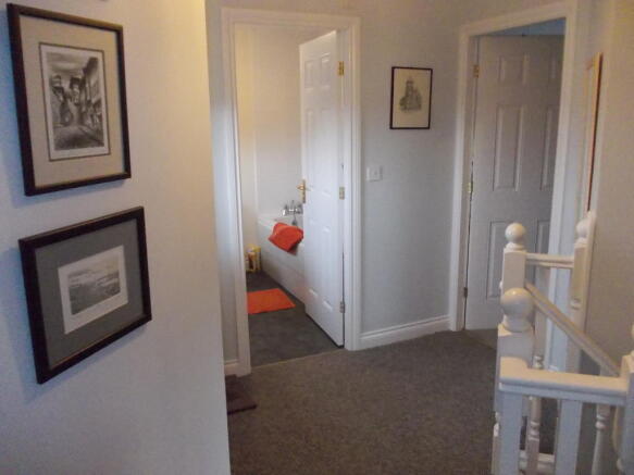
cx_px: 317
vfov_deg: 49.7
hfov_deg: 63.5
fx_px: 513
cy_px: 238
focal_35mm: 28
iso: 800
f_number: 2.7
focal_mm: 4
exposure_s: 1/60
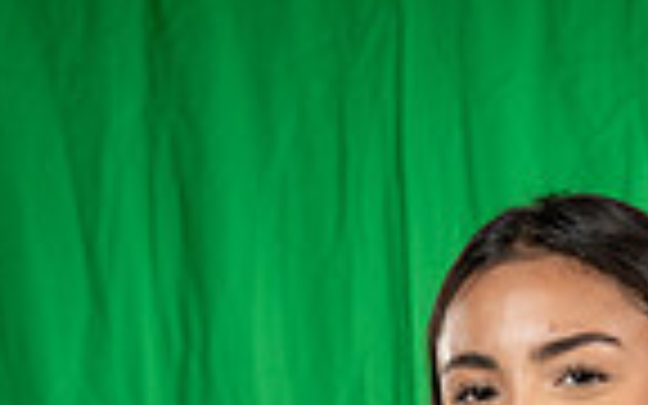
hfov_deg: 14.2
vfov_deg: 8.3
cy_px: 968
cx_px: 572
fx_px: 2578
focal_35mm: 146
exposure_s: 1/250
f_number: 5
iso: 160
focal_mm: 46
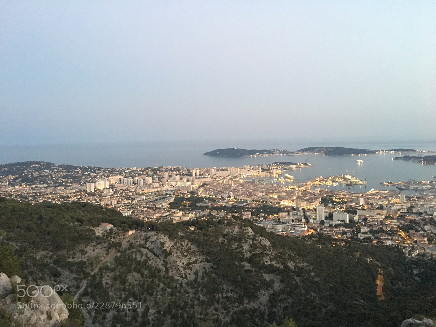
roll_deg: +0.8
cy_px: 164
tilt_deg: -3.6
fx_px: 365
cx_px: 218
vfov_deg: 48.2
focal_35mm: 29
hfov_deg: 61.7
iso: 640
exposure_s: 1/17
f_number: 2.2
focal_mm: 4.15
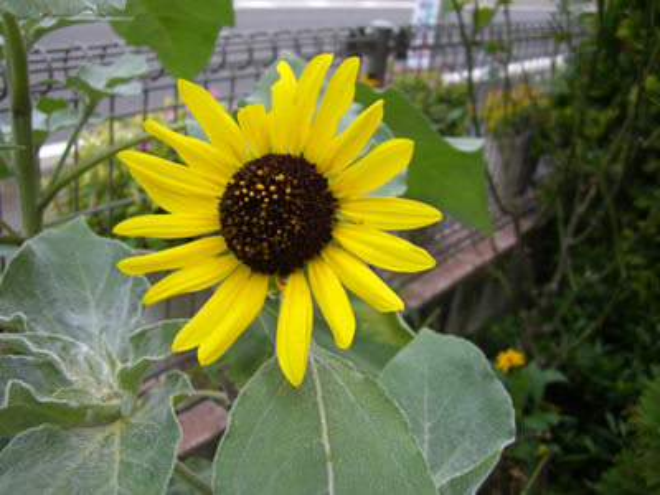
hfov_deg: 49.0
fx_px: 725
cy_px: 248
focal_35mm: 38
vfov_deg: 37.7
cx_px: 330
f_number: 2.7
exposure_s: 1/400
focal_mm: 6.2
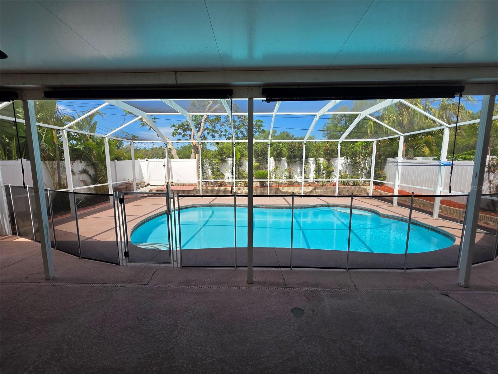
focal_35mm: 13
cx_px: 249
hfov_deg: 106.2
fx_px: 187
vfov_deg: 89.9
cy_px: 187
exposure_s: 1/859
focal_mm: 2.2
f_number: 1.9
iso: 40
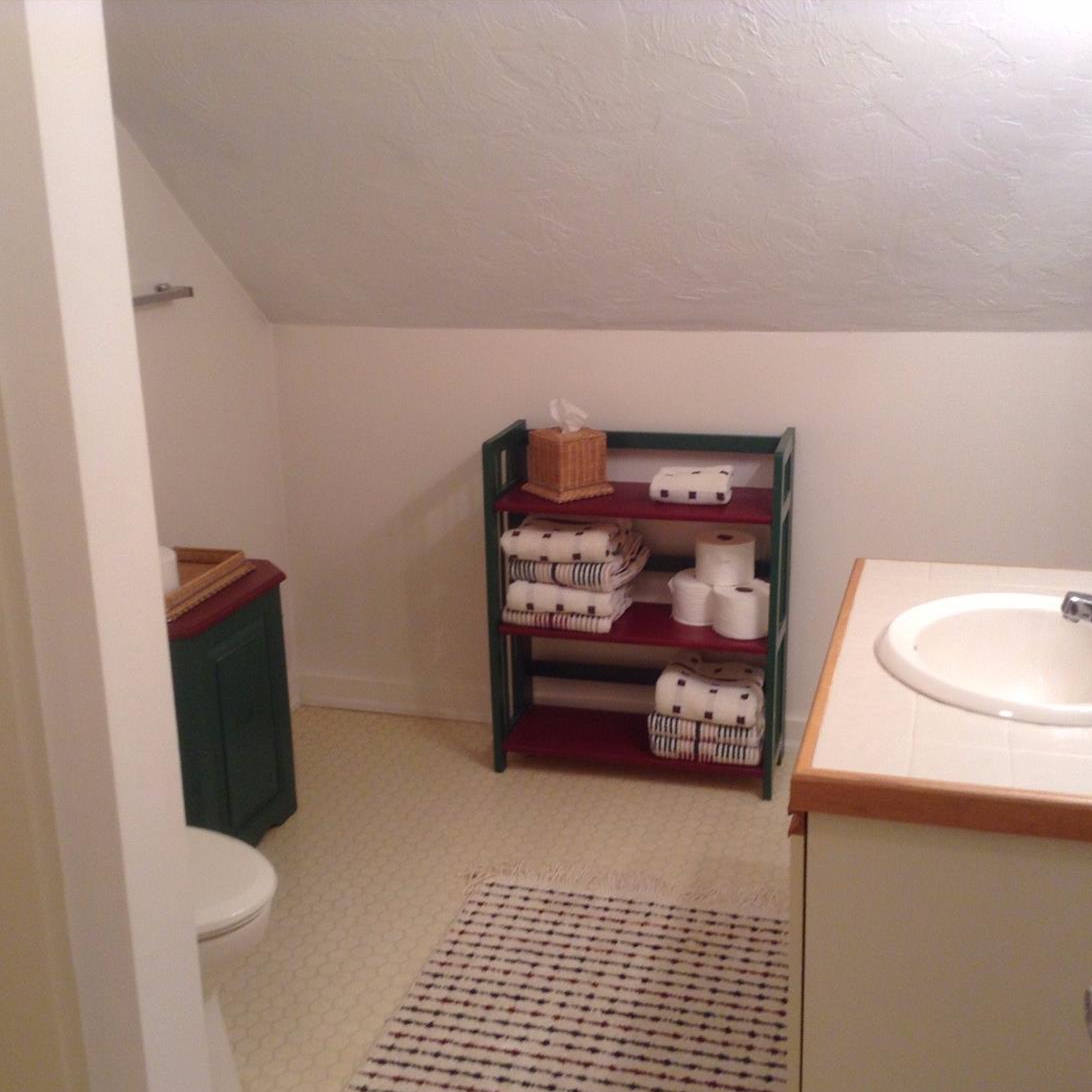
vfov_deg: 41.9
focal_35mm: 40
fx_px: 1428
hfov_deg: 41.9
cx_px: 558
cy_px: 557
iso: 40
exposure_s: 1/25
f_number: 2.4
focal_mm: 3.3
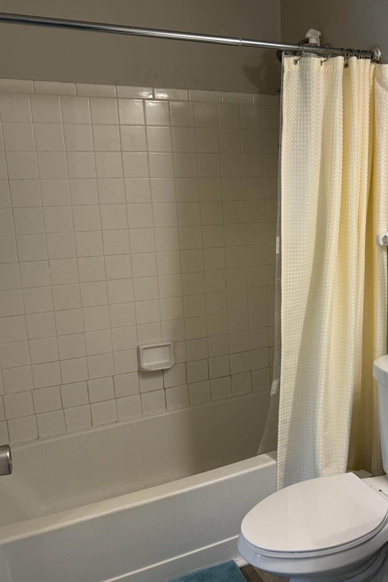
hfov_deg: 37.2
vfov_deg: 55.8
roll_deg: +0.5
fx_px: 550
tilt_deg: -12.3
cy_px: 294
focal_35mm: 34
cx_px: 323
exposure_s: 1/120
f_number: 1.78
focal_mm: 6.76
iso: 125
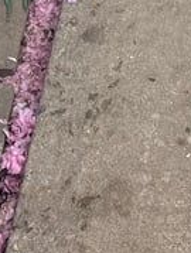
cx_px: 300
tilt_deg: -33.5
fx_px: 1004
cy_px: -306
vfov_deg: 12.2
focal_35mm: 137
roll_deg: +0.1
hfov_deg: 10.4
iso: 80
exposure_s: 1/1689
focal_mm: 6.76
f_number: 1.78
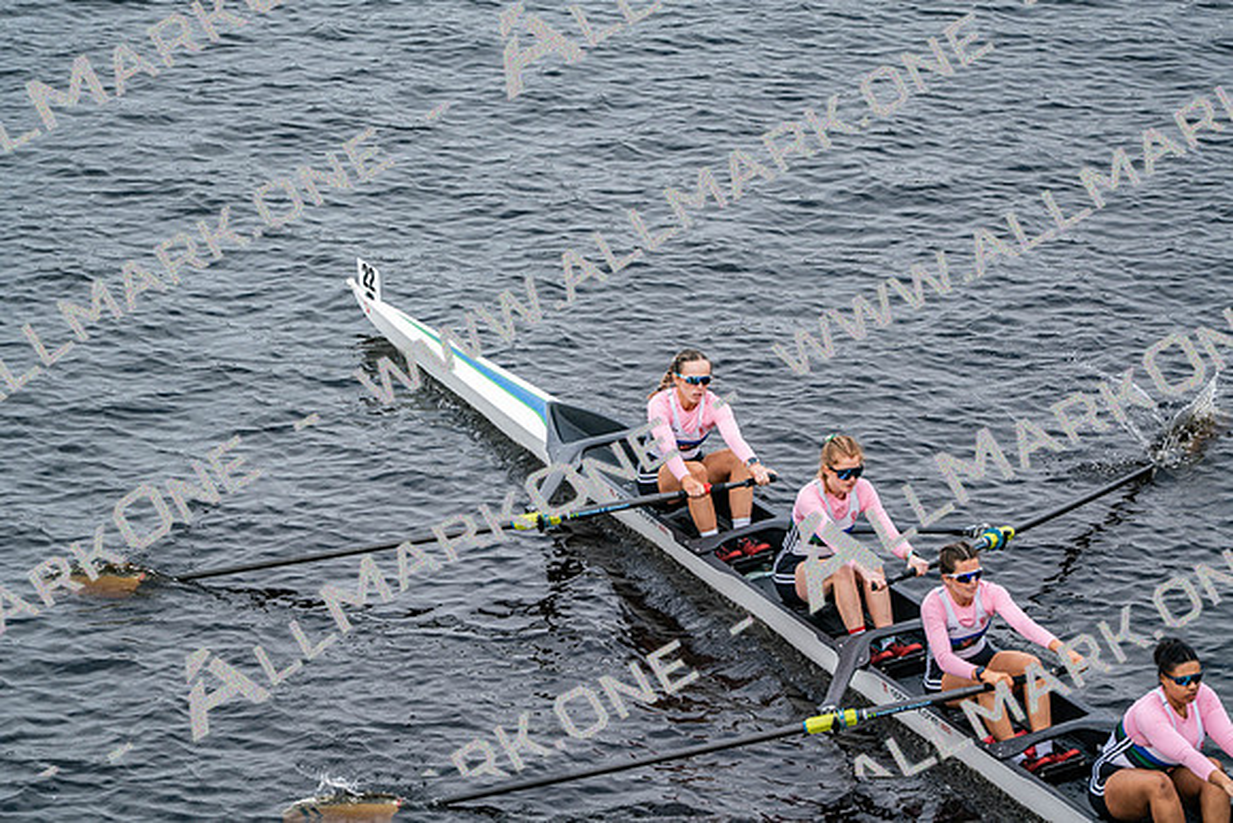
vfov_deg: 6.9
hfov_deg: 10.3
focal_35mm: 200
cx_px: 616
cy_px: 412
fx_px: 6851
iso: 320
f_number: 2.8
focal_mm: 200
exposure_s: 1/2000
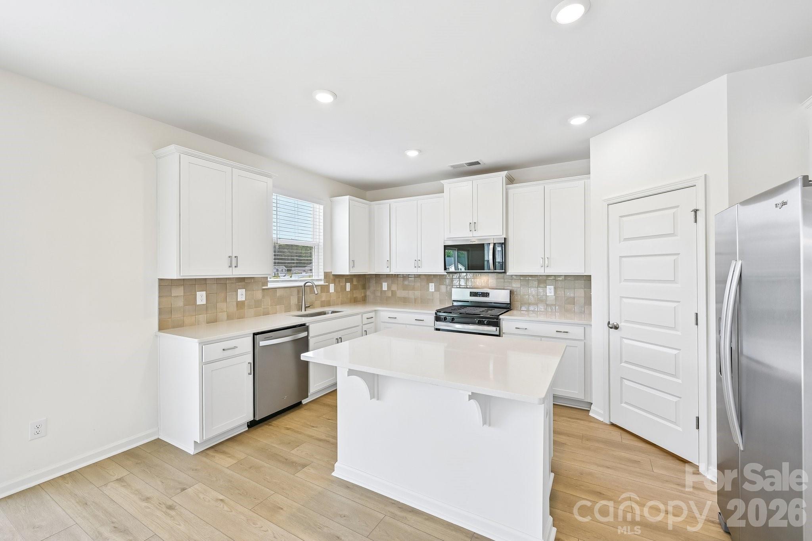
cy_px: 270
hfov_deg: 104.3
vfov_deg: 81.2
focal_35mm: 14
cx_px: 406
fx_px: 316
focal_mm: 14
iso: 100
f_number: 8
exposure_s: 1/20
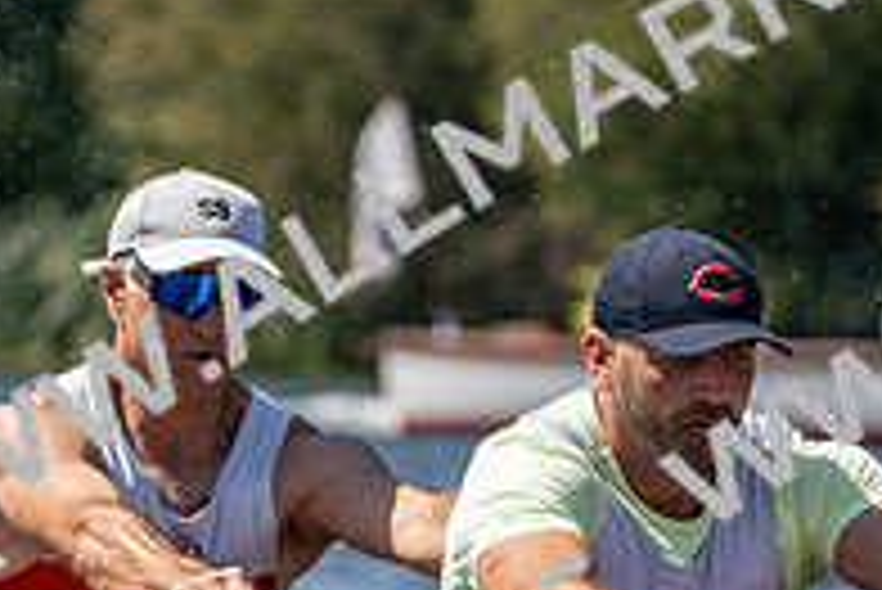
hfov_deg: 3.1
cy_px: 597
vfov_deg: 2.0
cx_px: 333
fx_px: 16500
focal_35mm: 673
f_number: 5.6
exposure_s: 1/2000
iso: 200
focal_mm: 227
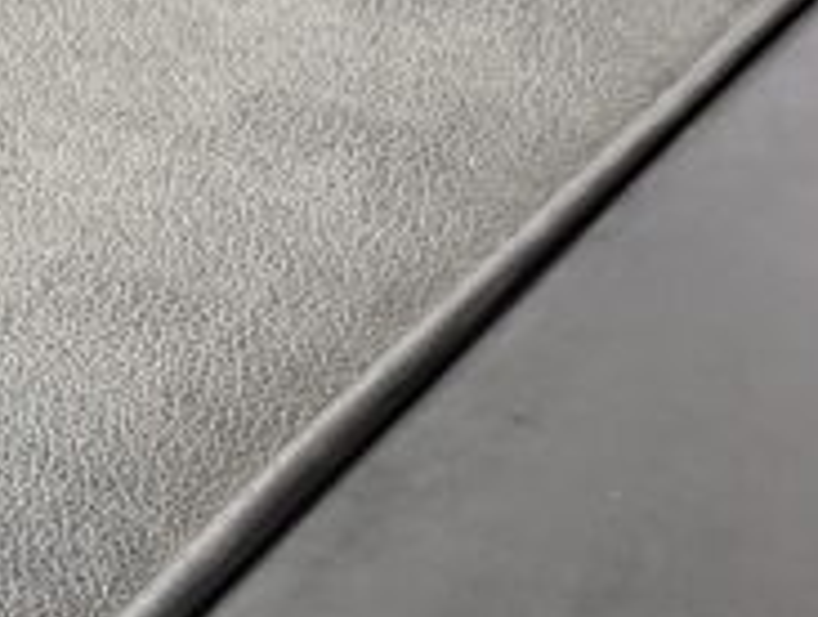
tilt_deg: -34.5
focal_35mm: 134
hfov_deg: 12.7
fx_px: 3173
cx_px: -845
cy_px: 671
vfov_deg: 11.0
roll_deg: -0.9
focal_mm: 6.76
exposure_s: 1/50
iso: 200
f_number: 1.78
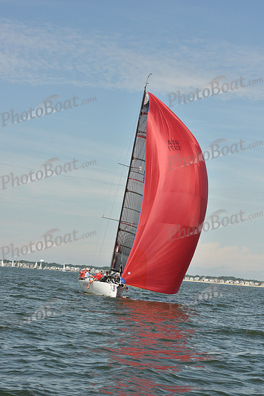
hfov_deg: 14.4
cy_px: 198
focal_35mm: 95
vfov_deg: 21.5
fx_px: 1044
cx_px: 132
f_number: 13
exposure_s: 1/640
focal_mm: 95
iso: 320
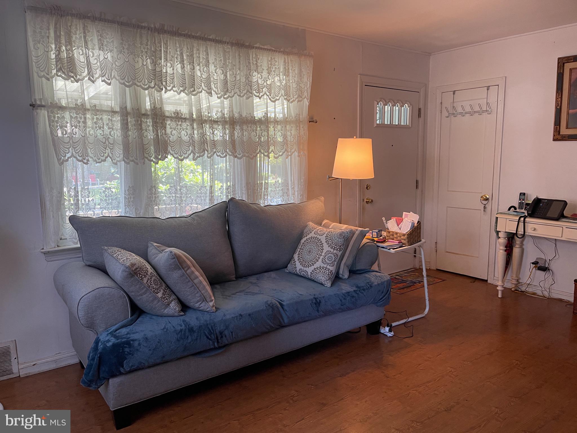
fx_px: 433
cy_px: 216
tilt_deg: -9.3
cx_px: 288
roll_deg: +1.0
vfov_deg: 53.1
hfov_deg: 67.3
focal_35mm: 26
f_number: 1.6
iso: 80
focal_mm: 5.1
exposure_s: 1/60
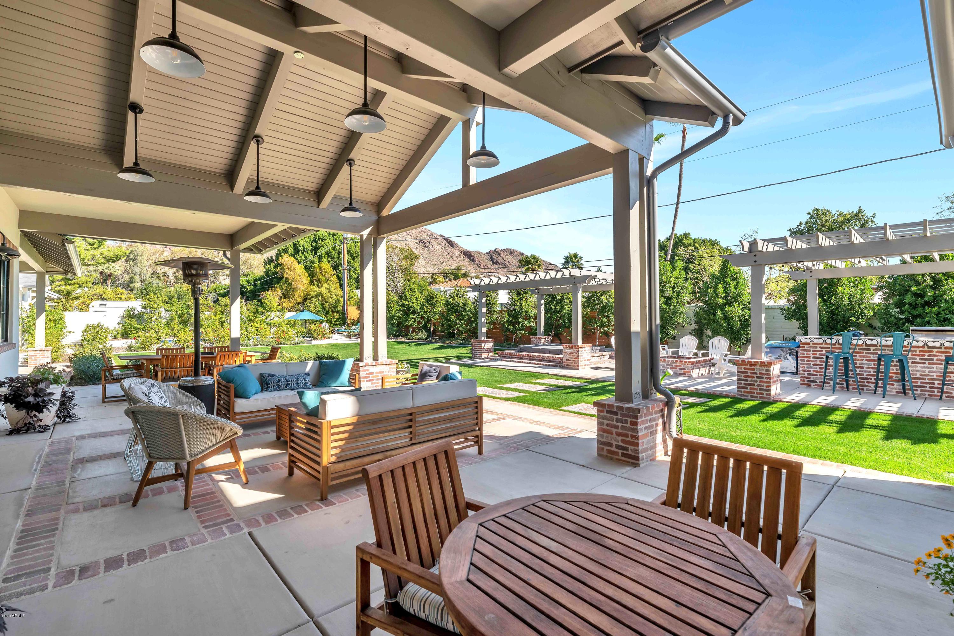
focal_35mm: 16
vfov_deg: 73.7
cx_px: 477
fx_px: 424
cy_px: 318
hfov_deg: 96.7
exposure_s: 1/125
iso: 100
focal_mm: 16
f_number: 10
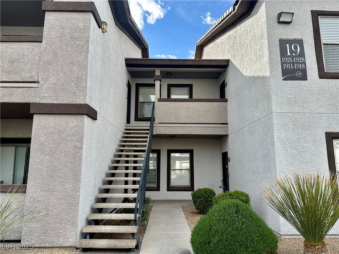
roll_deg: +0.3
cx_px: 170
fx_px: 235
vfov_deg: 56.8
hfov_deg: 71.6
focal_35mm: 24
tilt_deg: +10.1
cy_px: 127
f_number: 1.78
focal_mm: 6.86
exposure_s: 1/1639
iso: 80
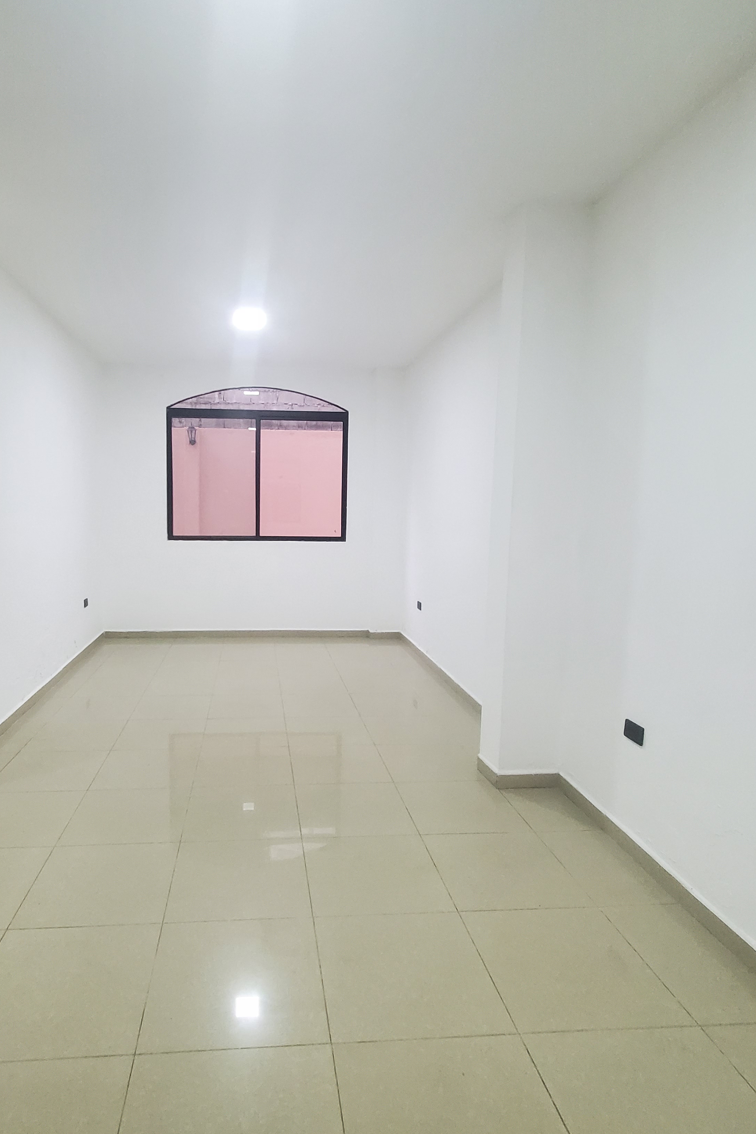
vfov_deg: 86.9
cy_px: 557
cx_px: 278
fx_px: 598
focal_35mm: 19
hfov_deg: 63.5
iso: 500
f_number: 2.2
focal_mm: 1.8
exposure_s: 1/40
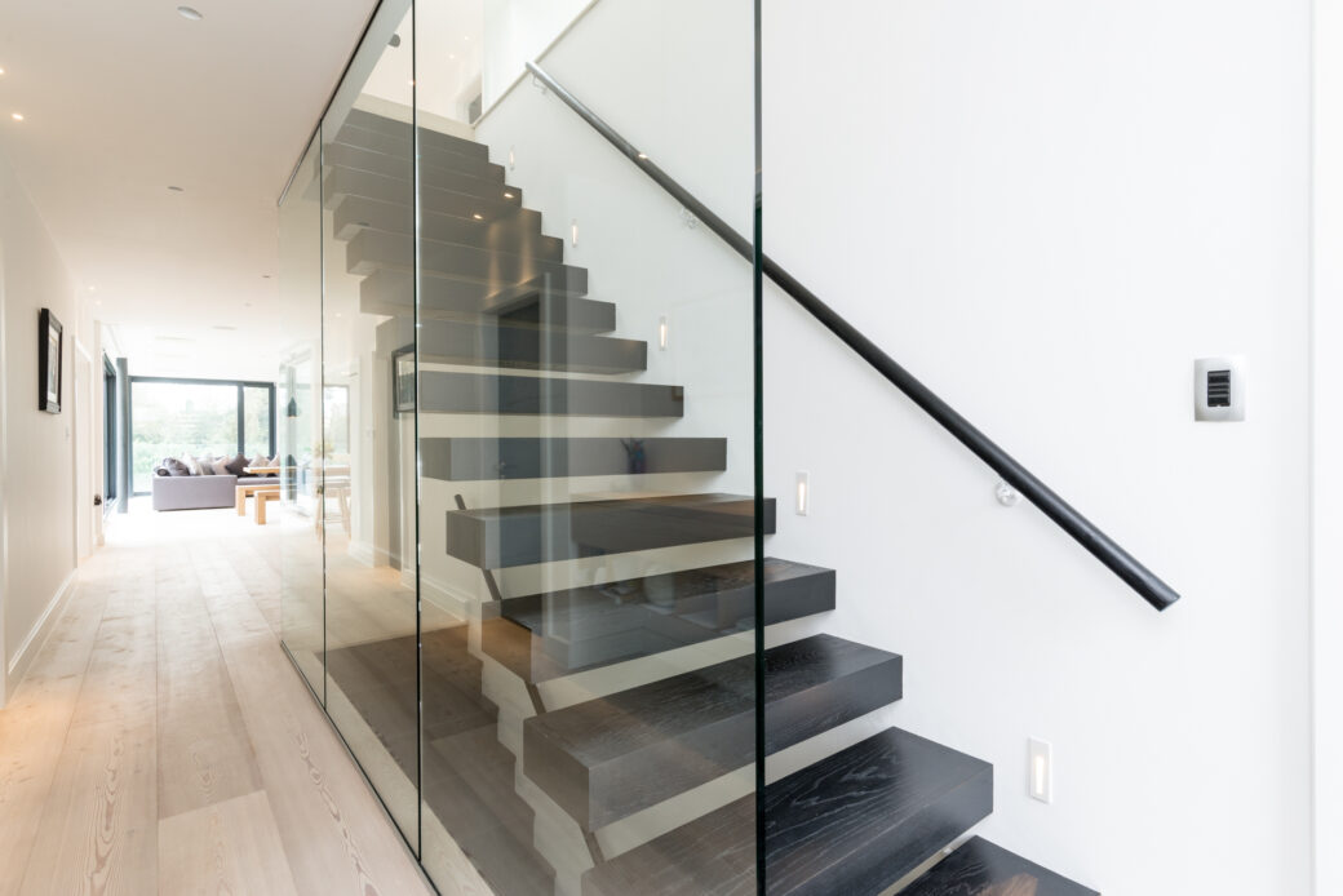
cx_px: 672
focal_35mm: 17
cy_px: 448
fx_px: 634
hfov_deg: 93.3
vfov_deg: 70.5
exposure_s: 1/2
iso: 100
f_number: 11
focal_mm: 17
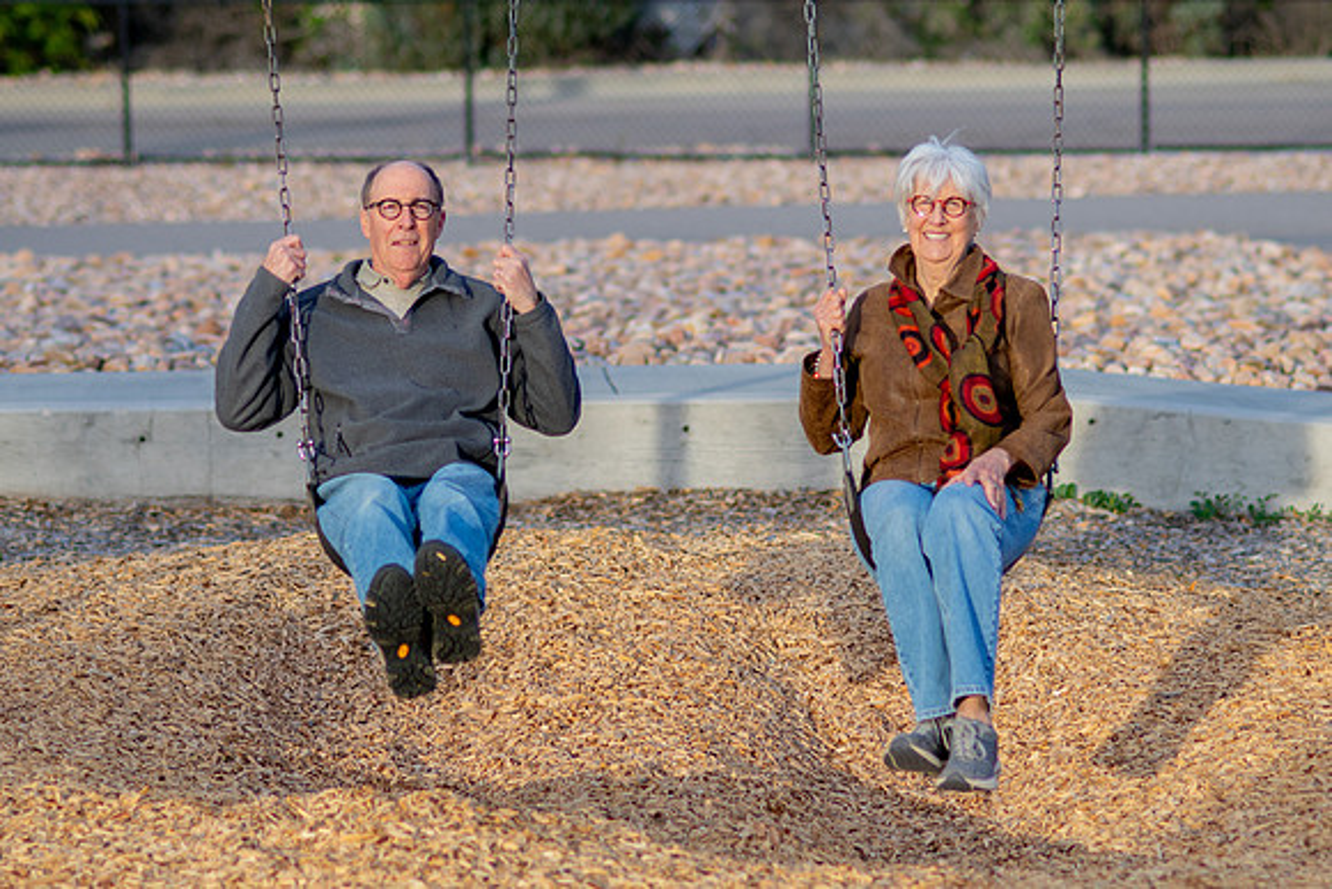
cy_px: 448
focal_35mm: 151
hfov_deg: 13.6
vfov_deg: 9.1
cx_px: 673
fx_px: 5575
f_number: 2.2
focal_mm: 85
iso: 200
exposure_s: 1/1250
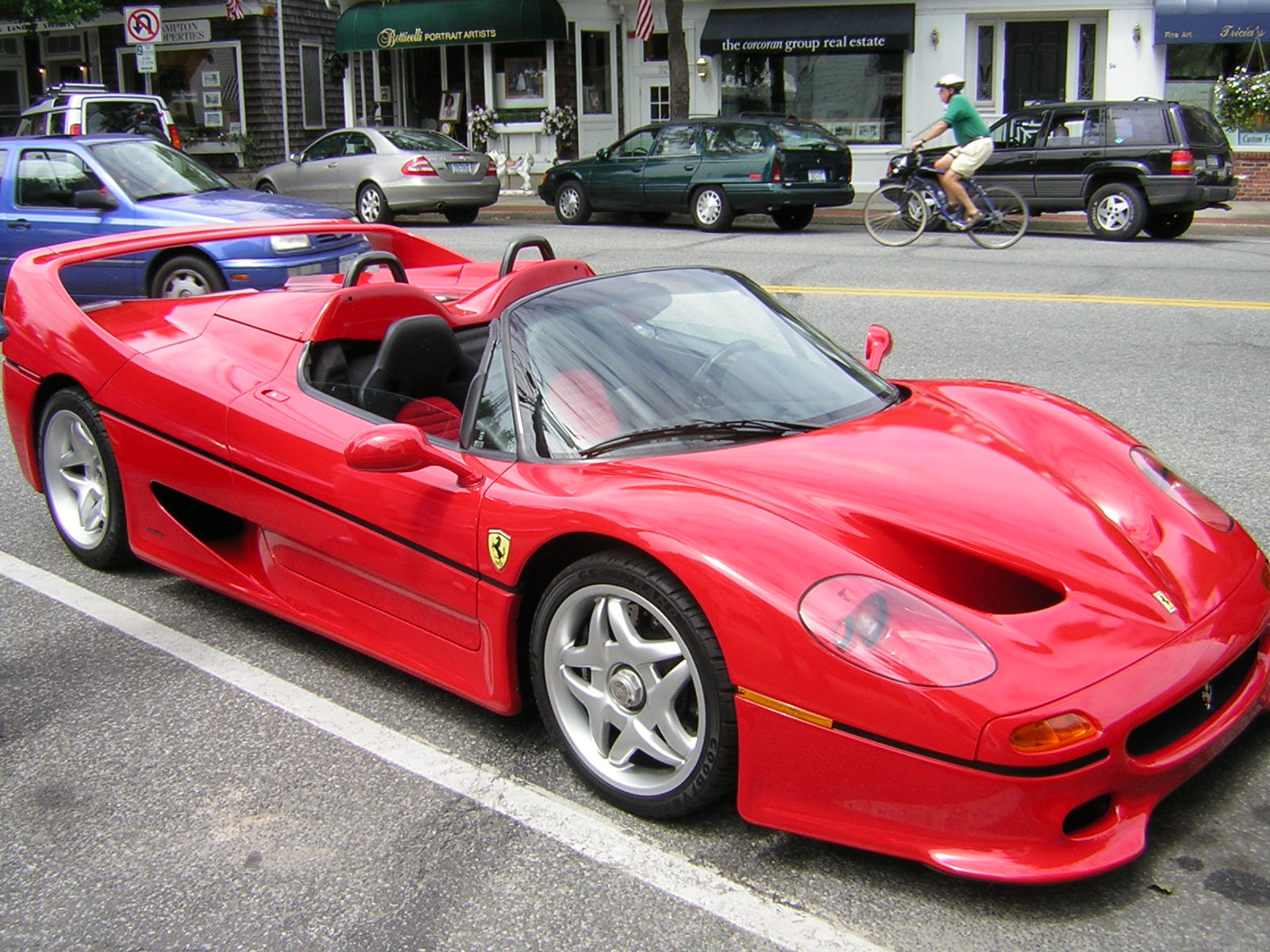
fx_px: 1321
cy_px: 476
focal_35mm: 36
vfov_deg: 39.7
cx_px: 635
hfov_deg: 51.4
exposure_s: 1/178
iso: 50
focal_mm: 4.7
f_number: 5.2
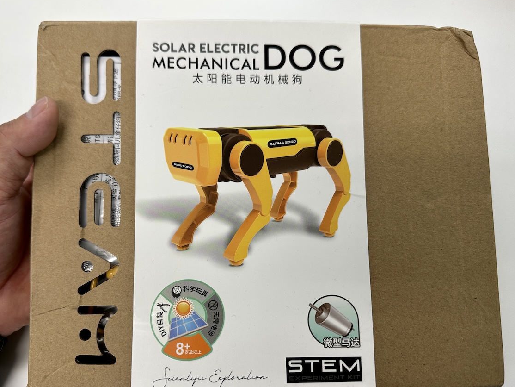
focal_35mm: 28
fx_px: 417
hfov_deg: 63.4
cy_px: 220
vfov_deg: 49.6
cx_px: 241
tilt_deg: -65.9
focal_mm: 6.86
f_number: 1.78
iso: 64
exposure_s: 1/100
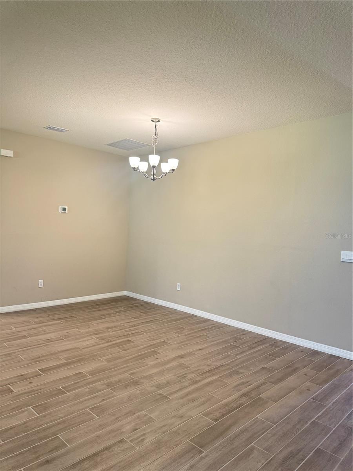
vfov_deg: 71.6
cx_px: 176
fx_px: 326
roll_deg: -1.9
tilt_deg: -1.2
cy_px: 236
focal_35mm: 24
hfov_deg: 56.8
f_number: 1.78
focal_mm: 6.76
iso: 250
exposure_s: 1/60
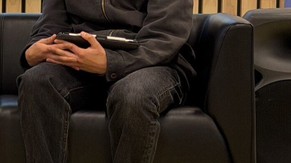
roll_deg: -0.5
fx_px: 1474
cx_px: -235
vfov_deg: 6.4
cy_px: 53
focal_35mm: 191
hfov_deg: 10.6
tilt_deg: -2.9
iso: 80
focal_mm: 6.76
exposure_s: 1/50
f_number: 1.78
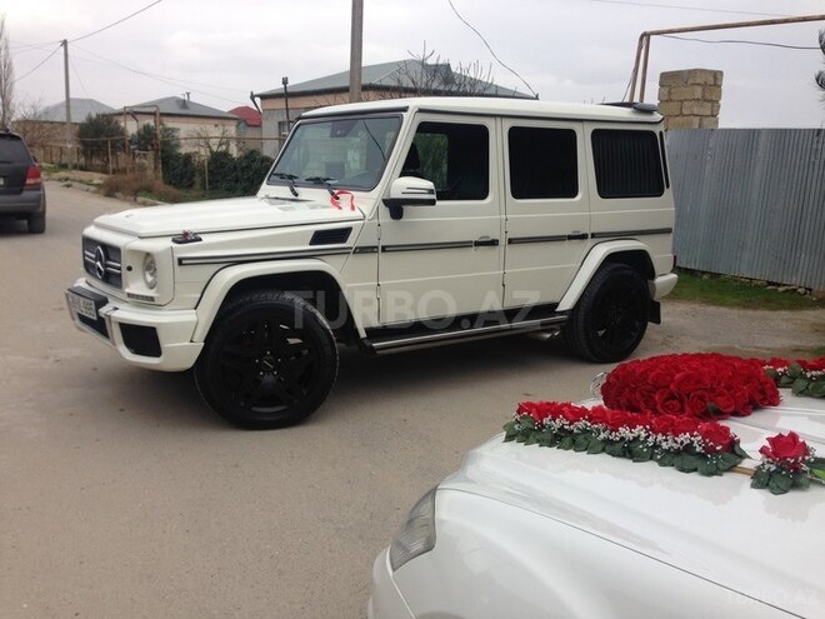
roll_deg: -1.8
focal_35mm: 33
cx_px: 412
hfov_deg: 55.4
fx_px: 786
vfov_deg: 42.9
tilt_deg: -11.2
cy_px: 310
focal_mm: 4.12
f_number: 2.4
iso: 50
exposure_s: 1/212
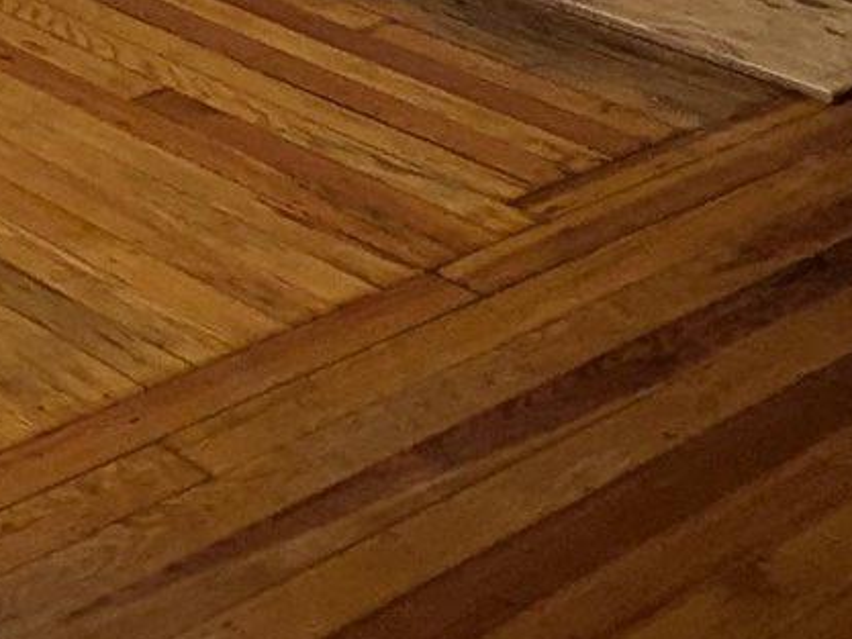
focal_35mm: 103
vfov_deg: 12.4
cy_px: -690
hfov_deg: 17.8
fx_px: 2536
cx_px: -280
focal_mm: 1.83
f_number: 2.2
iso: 67
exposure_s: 1/30
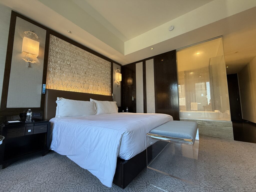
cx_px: 128
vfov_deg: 85.7
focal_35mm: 14
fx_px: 104
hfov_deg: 102.1
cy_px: 96
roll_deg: -0.2
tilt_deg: +6.0
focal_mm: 2.22
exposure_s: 1/120
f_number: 2.2
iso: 250
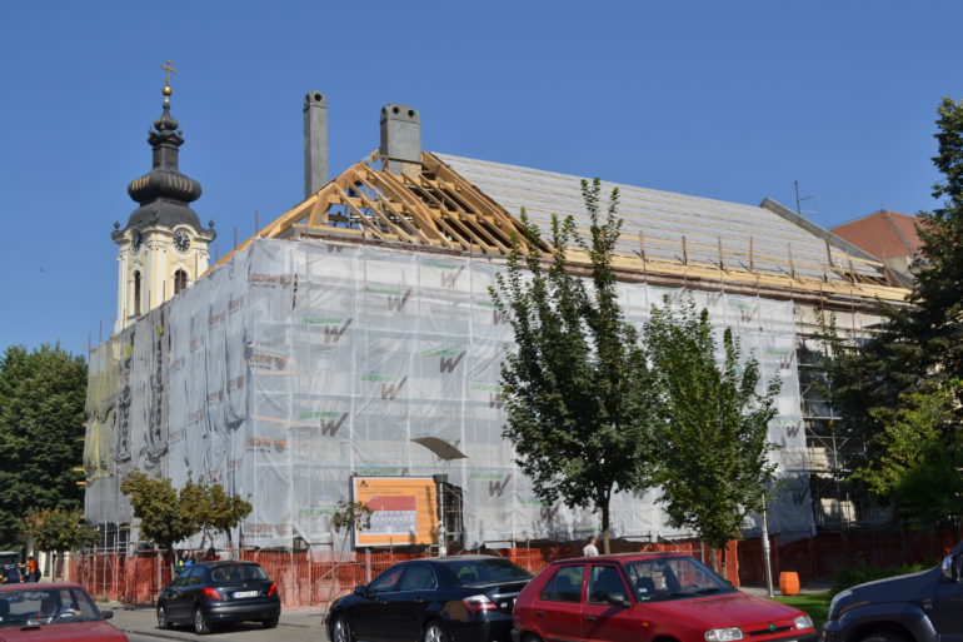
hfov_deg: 49.6
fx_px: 1043
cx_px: 482
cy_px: 321
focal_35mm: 39
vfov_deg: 34.2
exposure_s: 1/250
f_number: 10
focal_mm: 26
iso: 100
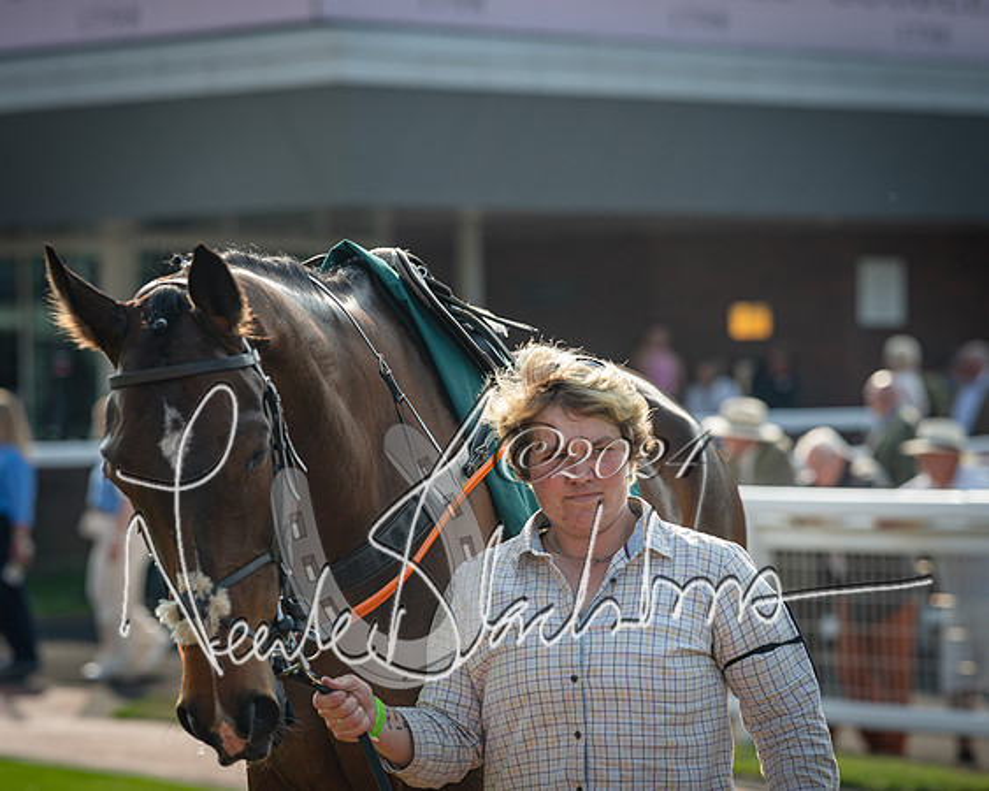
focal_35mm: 152
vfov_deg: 10.2
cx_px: 494
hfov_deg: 12.7
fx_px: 4449
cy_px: 396
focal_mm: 135
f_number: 4
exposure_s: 1/500
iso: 80
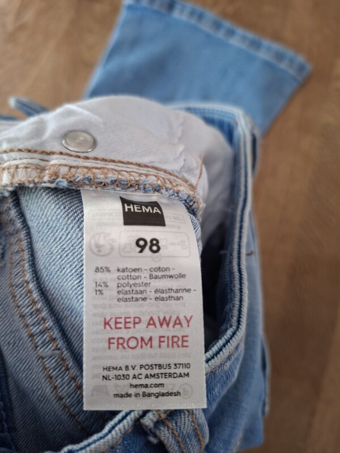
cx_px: 170
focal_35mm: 23
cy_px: 226
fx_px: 301
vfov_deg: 73.9
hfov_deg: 58.9
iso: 400
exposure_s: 1/25
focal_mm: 5.54
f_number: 1.8
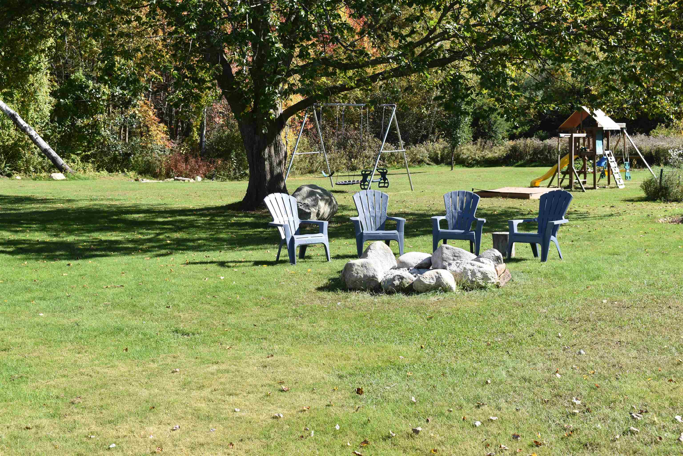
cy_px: 228
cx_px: 342
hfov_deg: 41.1
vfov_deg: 28.1
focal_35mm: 48
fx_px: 911
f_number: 8
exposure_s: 1/250
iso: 160
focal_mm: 32
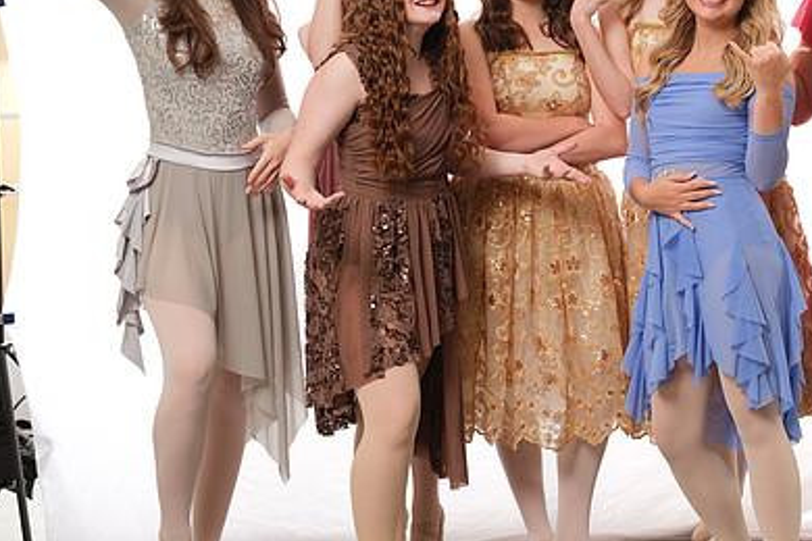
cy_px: 147
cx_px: 562
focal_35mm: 116
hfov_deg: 17.6
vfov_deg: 11.8
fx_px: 2616
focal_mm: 52
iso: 125
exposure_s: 1/250
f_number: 5.6
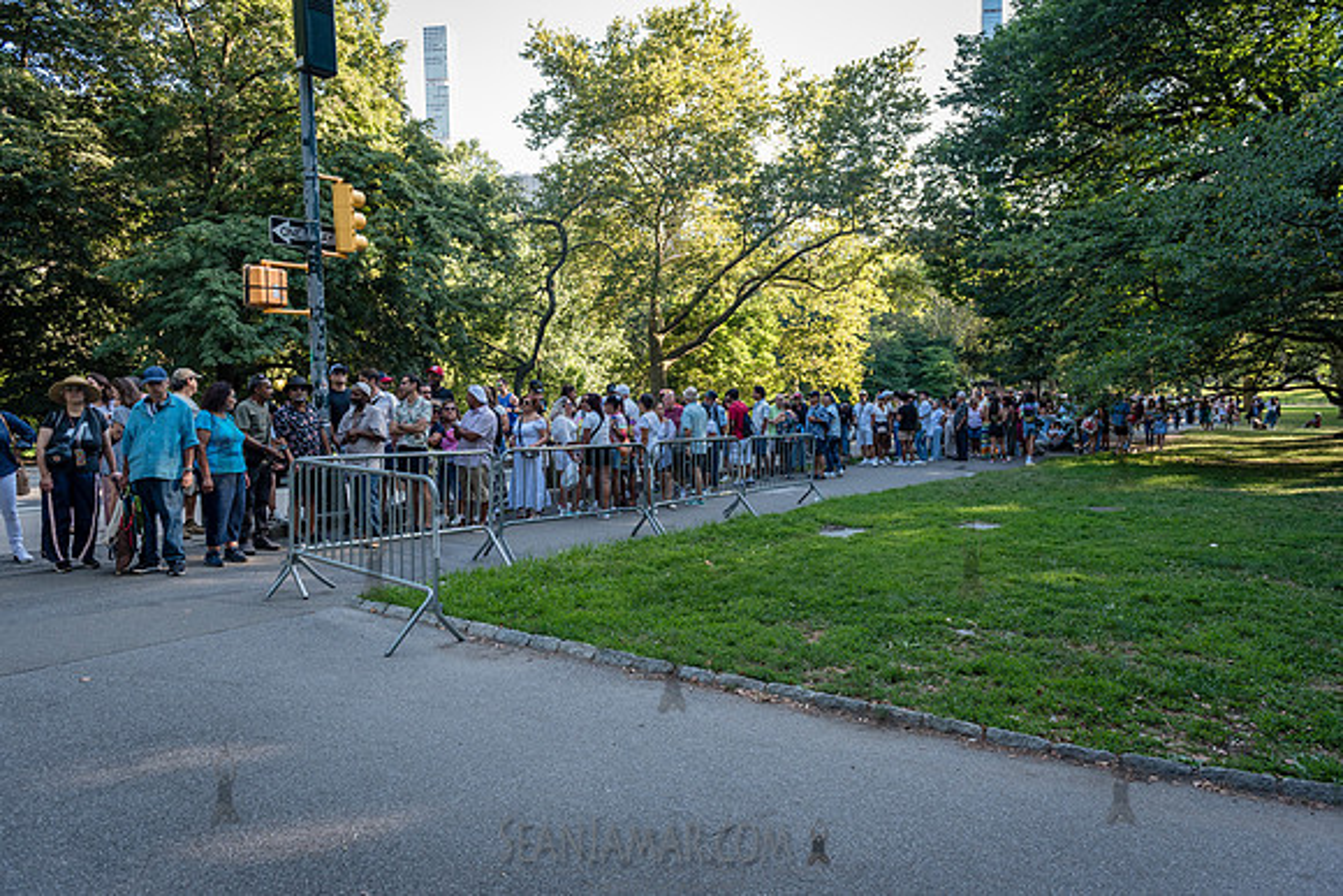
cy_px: 448
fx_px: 899
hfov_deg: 73.5
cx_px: 672
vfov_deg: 53.0
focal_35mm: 24
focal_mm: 24
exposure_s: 1/320
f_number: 3.5
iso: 500
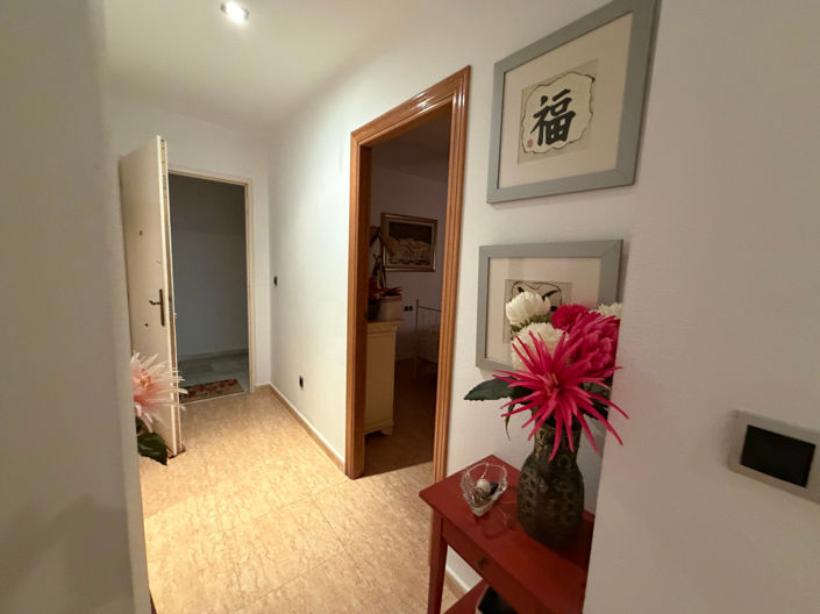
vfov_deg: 85.6
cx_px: 410
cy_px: 307
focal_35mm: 14
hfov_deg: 102.1
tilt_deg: -6.6
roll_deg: -2.4
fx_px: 331
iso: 640
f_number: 2.2
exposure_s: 1/50
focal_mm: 2.22
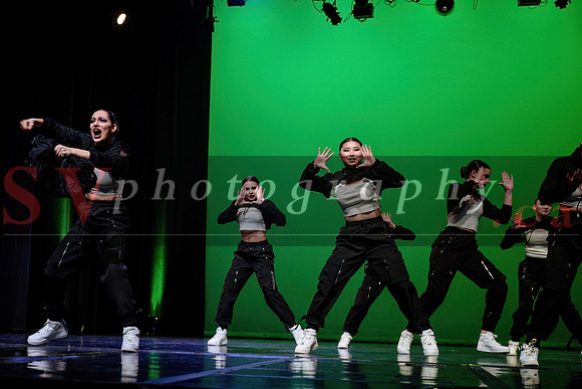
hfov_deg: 40.8
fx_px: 773
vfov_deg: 28.2
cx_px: 197
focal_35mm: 48
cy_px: 219
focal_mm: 36
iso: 1600
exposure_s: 1/270
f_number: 2.8
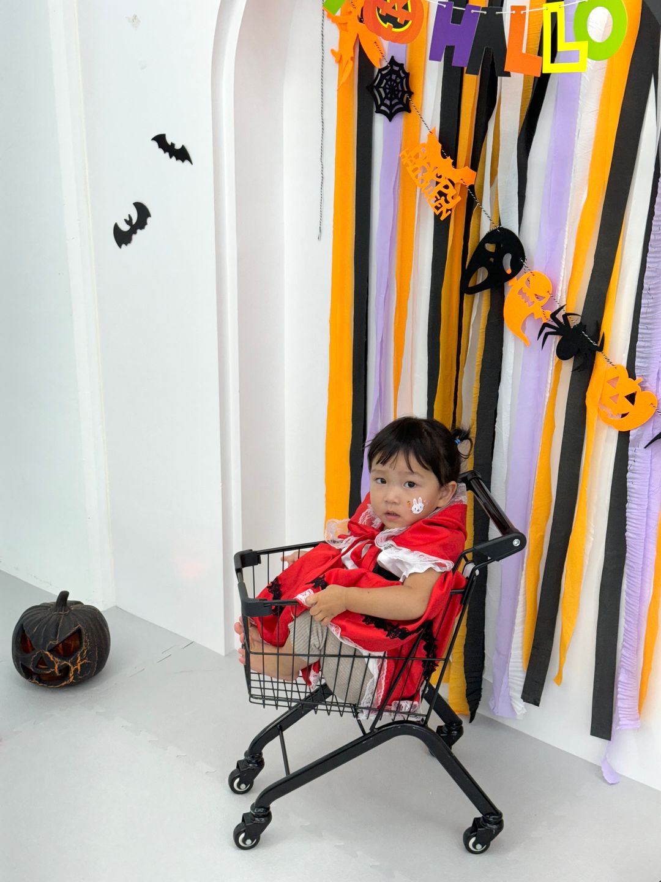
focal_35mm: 48
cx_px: 330
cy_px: 441
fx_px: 1222
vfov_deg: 39.7
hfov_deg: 30.3
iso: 80
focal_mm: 6.86
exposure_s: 1/150
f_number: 1.78
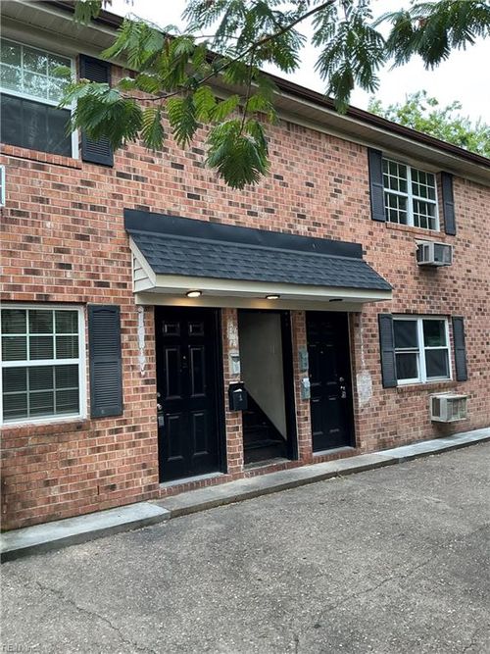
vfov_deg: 61.7
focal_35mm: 29
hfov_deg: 48.2
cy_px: 327
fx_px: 548
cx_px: 245
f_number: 1.8
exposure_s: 1/120
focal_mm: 3
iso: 40
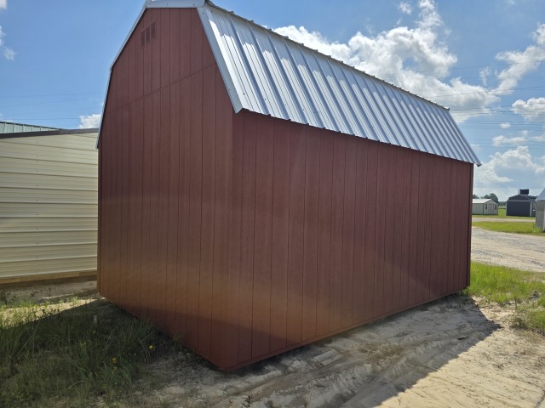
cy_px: 204
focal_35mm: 23
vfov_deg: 58.9
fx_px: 362
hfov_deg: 73.9
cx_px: 272
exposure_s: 1/7944
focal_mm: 6.3
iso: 64
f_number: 1.7
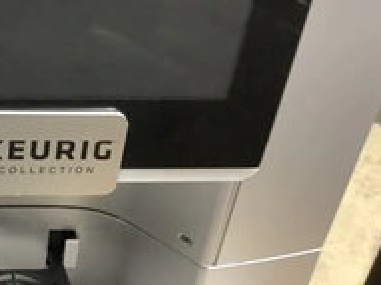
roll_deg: -2.4
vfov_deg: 22.0
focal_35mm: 65
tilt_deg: -36.9
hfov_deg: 28.4
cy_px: 265
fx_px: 715
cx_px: 20
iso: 400
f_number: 2.4
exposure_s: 1/40
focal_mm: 3.3
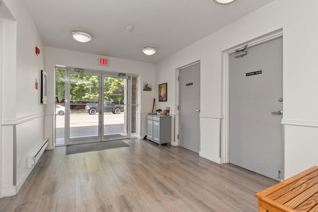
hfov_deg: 96.7
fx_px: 141
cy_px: 107
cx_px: 157
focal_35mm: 16
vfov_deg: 73.7
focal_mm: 10
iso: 250
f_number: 6.3
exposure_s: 1/80
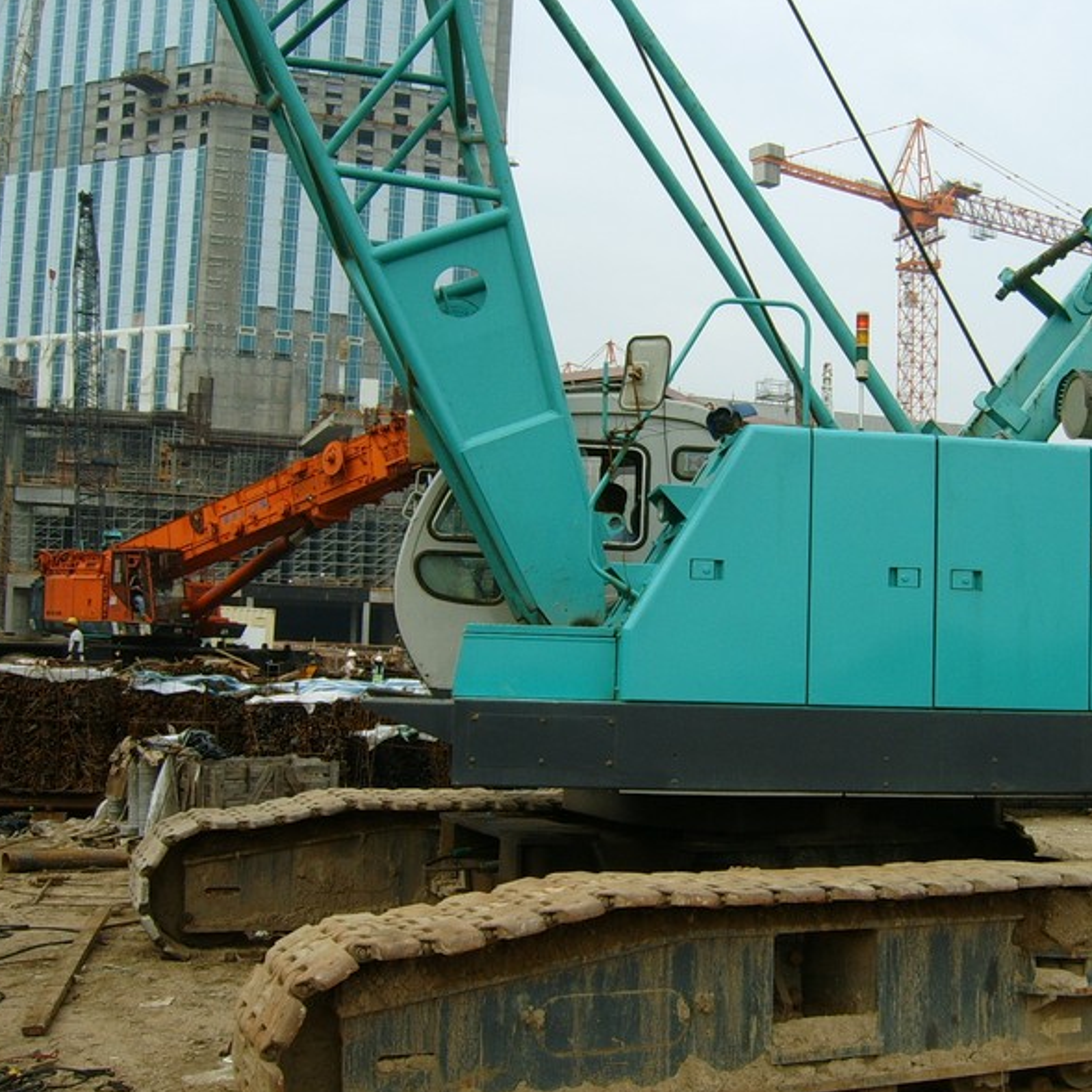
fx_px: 1499
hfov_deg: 39.7
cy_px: 551
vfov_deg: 40.0
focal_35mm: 42
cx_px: 686
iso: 50
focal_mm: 5.8
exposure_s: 1/350
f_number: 5.8
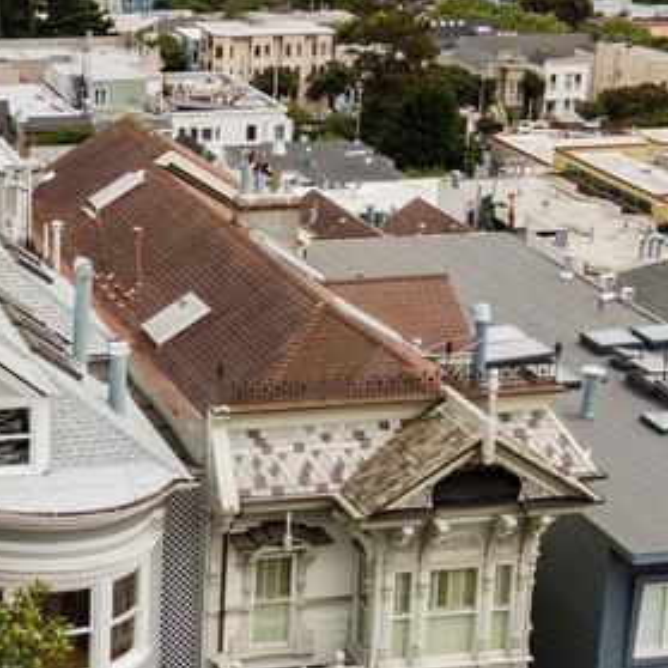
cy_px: 303
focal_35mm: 94
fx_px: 2052
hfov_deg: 18.1
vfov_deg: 18.5
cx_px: 19
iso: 100
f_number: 3
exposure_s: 1/1000
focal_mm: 5.11
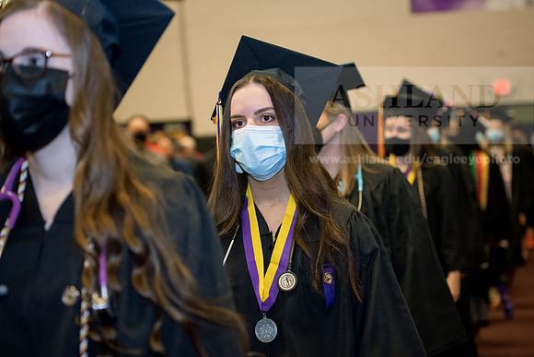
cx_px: 267
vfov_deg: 17.5
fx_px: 1157
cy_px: 178
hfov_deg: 26.0
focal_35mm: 78
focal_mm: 78
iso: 1600
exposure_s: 1/200
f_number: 3.5
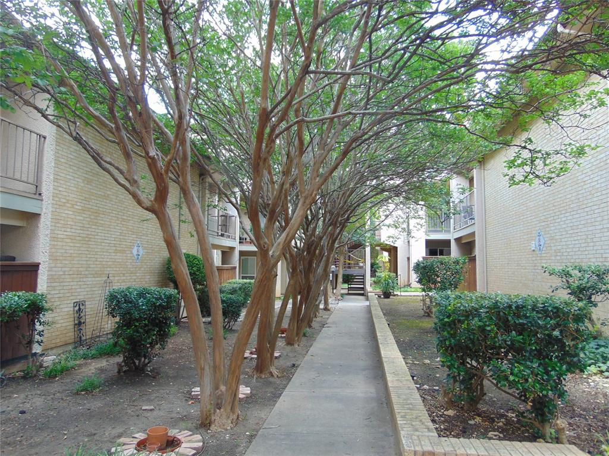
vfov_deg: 54.9
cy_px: 228
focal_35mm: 25
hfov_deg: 69.4
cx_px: 304
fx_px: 440
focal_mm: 4.5
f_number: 3
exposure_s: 1/60
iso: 80
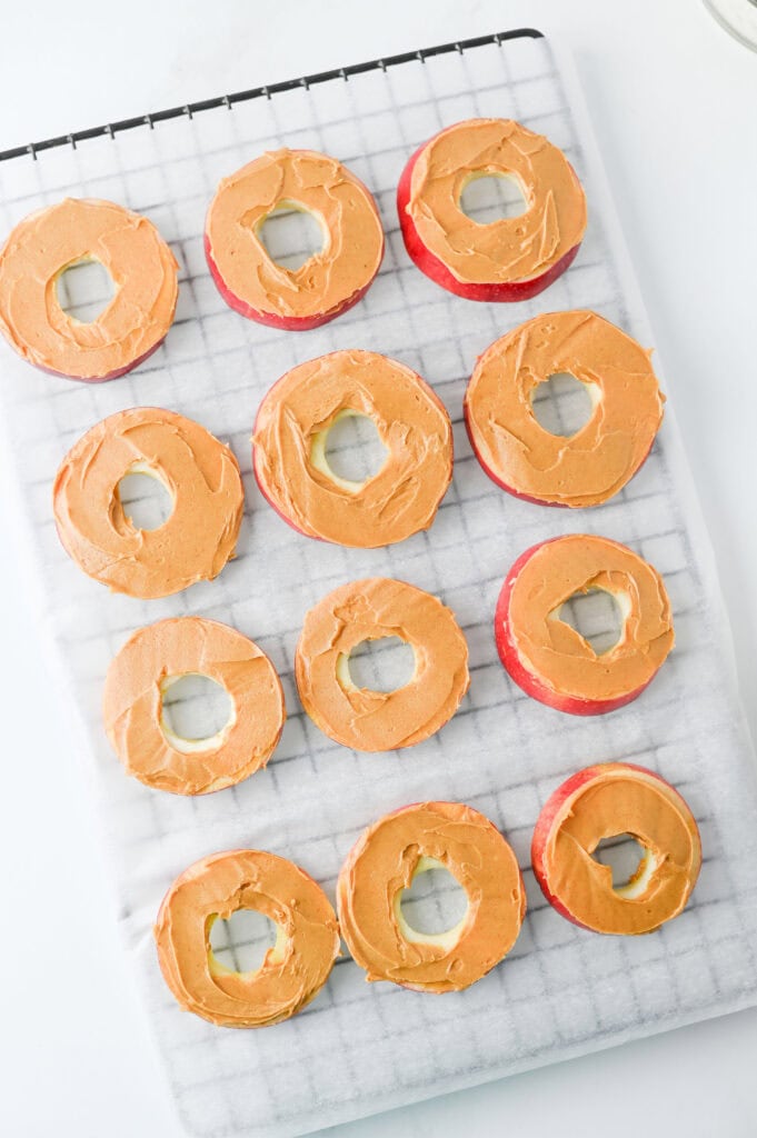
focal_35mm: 50
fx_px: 1580
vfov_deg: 39.6
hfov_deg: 26.9
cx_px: 378
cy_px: 569
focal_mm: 50
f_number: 4
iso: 200
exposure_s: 1/100
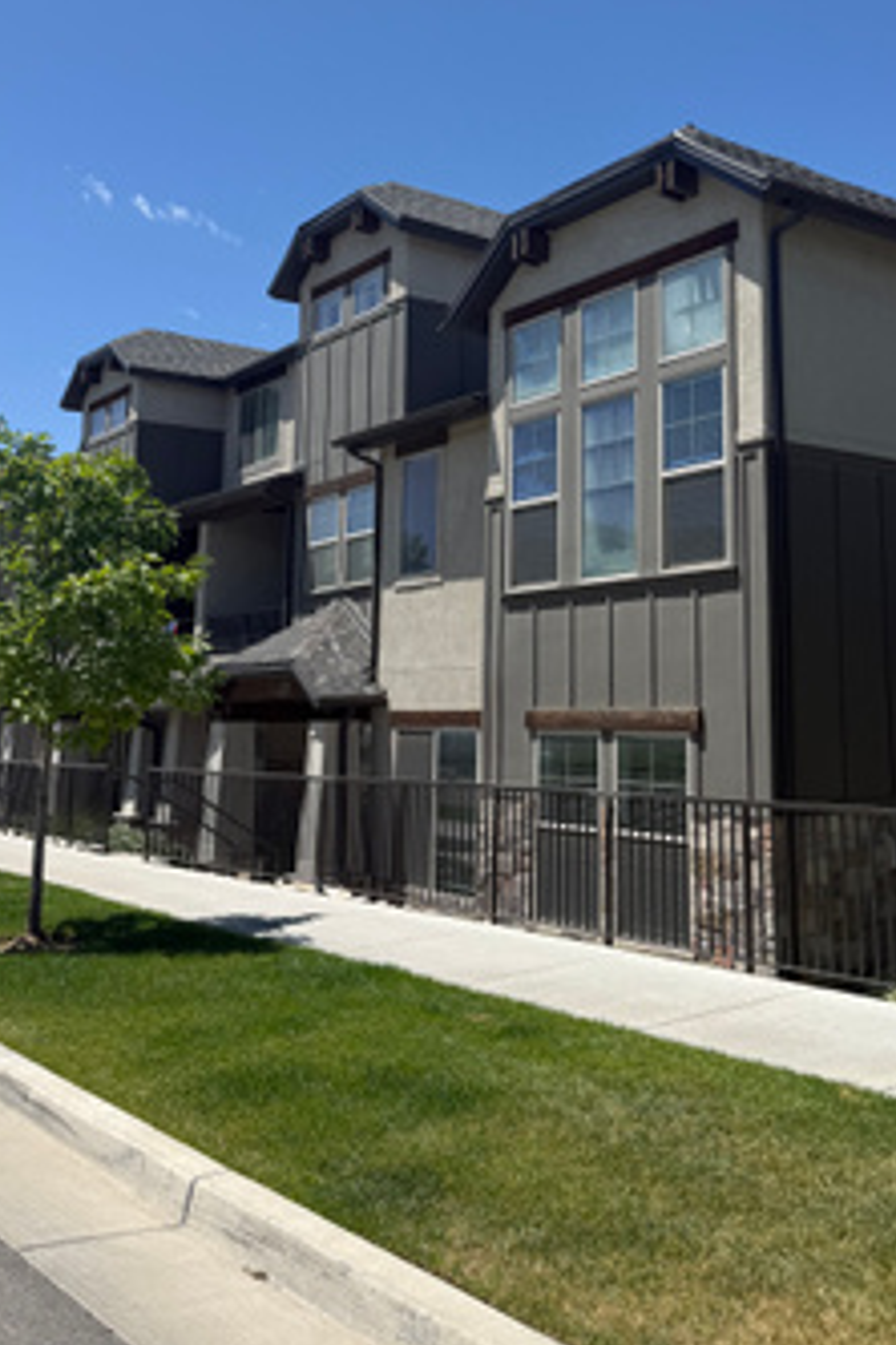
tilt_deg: +9.4
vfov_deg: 52.4
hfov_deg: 36.5
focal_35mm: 36
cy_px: 485
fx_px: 1344
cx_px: 597
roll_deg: -1.1
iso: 80
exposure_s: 1/4405
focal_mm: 6.76
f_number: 1.78
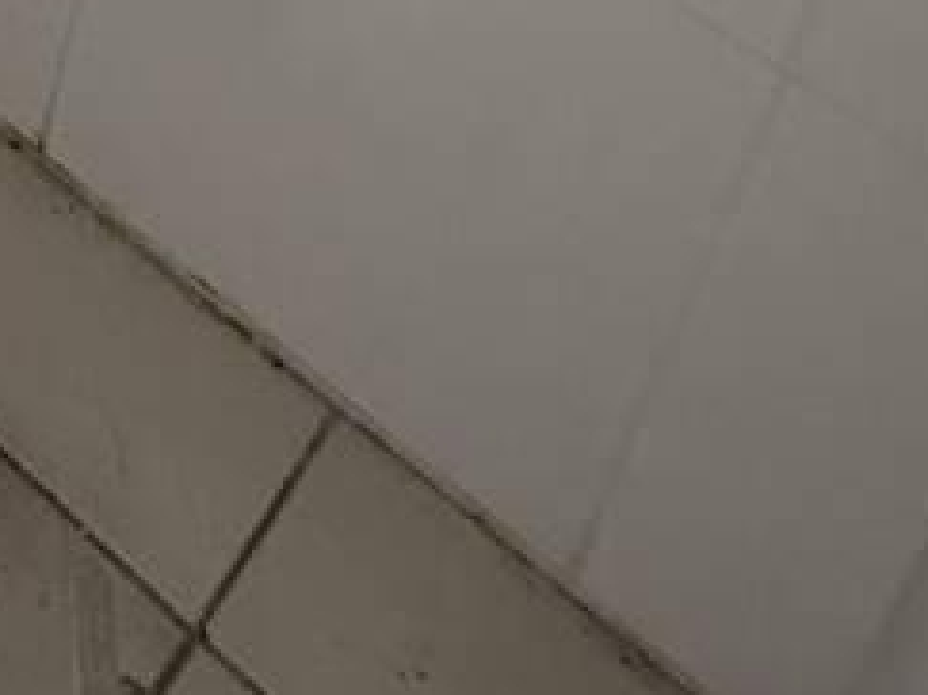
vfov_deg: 11.6
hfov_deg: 17.5
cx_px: -878
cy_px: -1298
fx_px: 2224
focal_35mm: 83
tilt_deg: -21.5
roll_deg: -0.5
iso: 160
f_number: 2.2
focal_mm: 2.22
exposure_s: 1/99
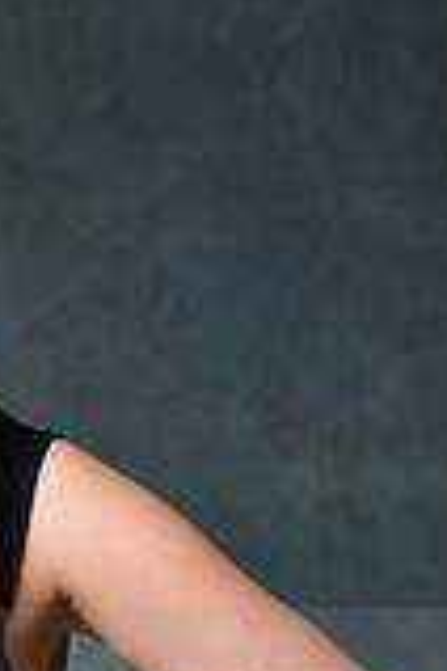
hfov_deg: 5.3
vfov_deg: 8.0
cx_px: -297
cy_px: 667
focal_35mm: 256
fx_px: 4768
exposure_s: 1/200
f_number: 5
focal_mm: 70
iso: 100
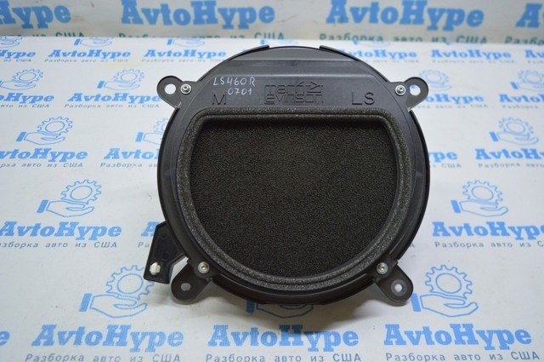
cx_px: 272
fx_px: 543
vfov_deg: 36.8
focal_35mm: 36
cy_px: 181
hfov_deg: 53.2
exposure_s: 1/60
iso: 400
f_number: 4
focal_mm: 24
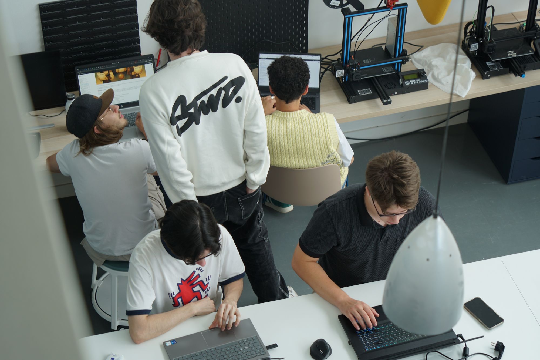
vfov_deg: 16.6
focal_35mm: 82
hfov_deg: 24.6
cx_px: 270
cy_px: 180
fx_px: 1237
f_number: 4
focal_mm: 55
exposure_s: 1/60
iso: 125
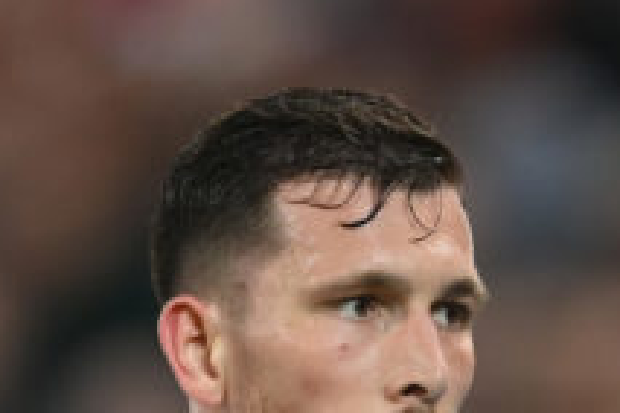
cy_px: 685
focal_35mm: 1924
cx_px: 338
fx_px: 33133
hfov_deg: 1.1
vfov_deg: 0.7
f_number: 2.8
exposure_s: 1/2000
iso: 2500
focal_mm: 400
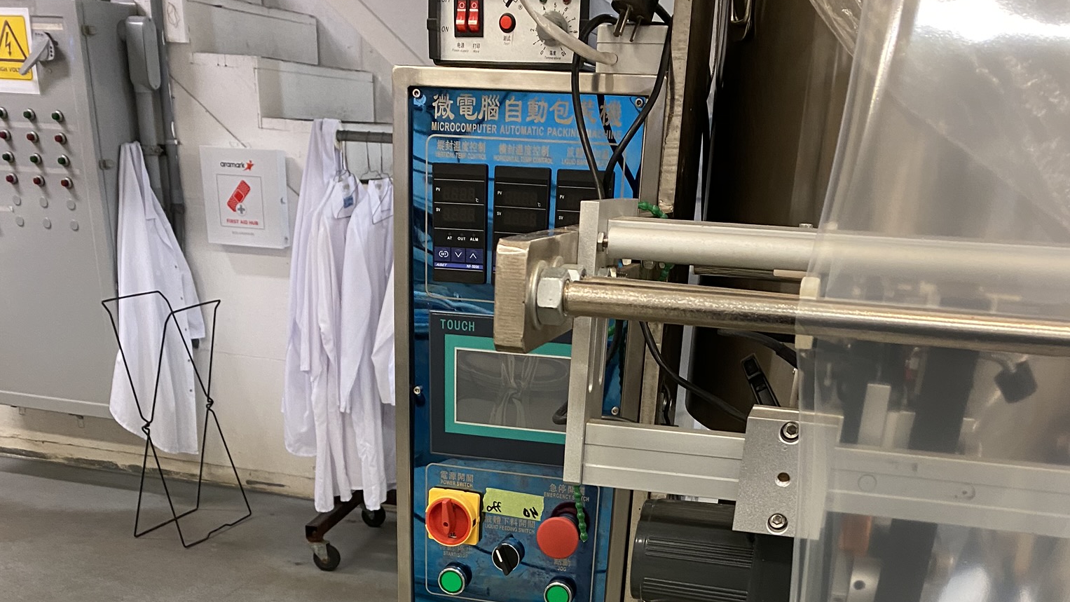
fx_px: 1078
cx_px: 533
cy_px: 696
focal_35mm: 38
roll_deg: -3.2
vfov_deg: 27.9
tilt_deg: -25.5
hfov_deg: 52.8
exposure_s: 1/60
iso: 200
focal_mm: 4.25
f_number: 1.8
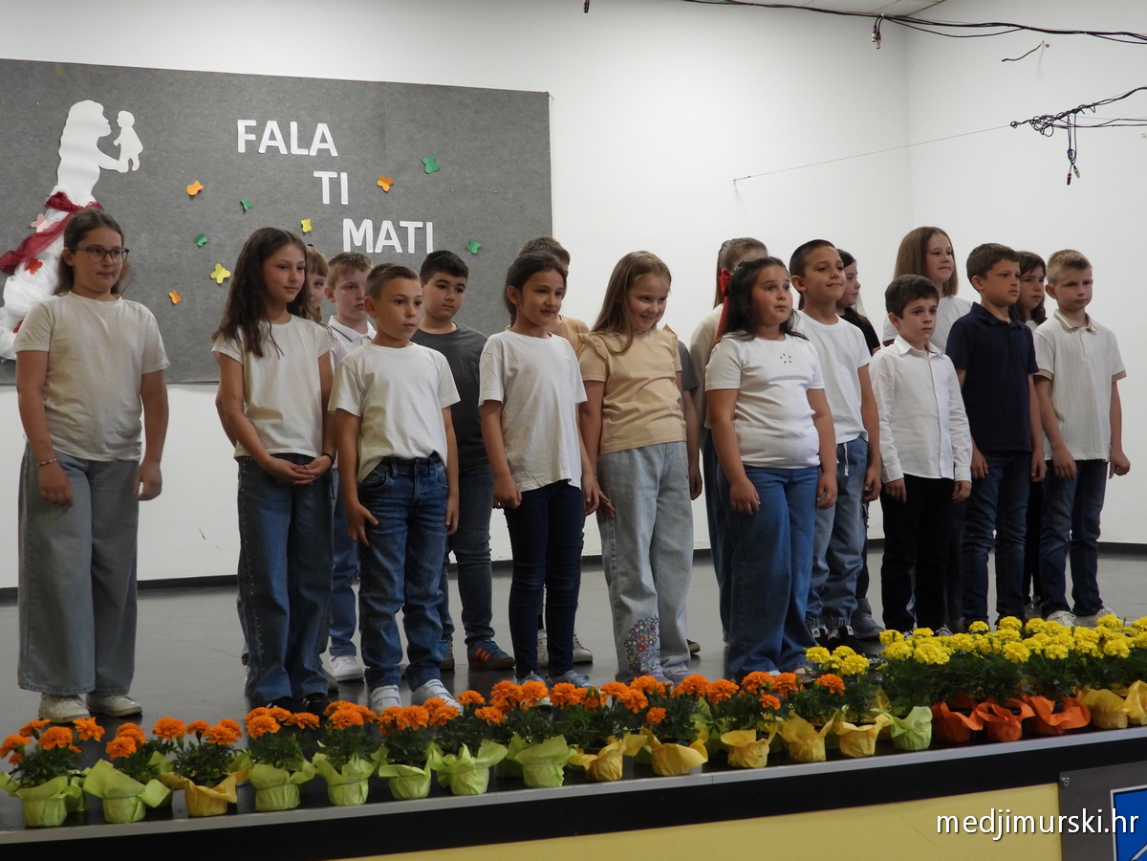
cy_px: 430
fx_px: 1822
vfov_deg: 26.6
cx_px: 574
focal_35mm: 55
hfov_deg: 34.9
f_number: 3.5
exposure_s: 1/30
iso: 280
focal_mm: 9.8
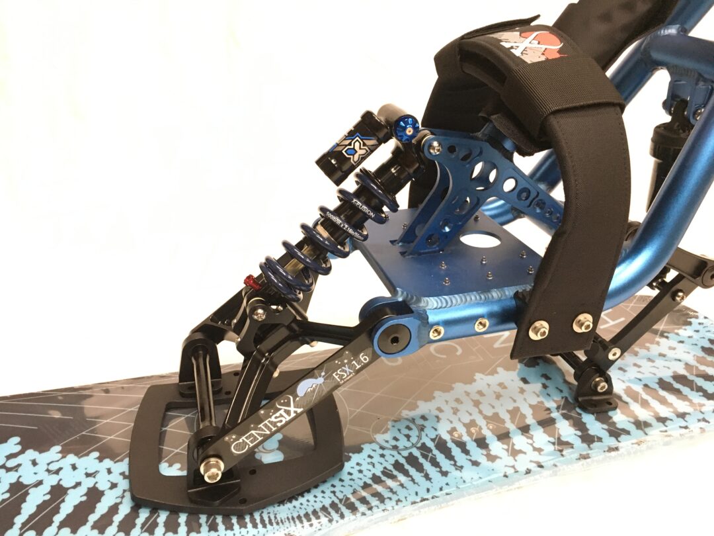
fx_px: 598
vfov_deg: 48.2
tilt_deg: -25.3
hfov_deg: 61.7
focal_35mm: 29
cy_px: 268
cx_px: 357
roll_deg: -1.8
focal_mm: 4.15
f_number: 2.2
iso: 200
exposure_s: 1/25
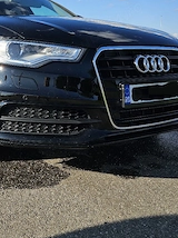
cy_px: 42
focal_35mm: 43
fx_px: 295
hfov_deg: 32.8
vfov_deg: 41.7
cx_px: 42
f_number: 1.8
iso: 25
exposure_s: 1/1429
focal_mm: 5.4
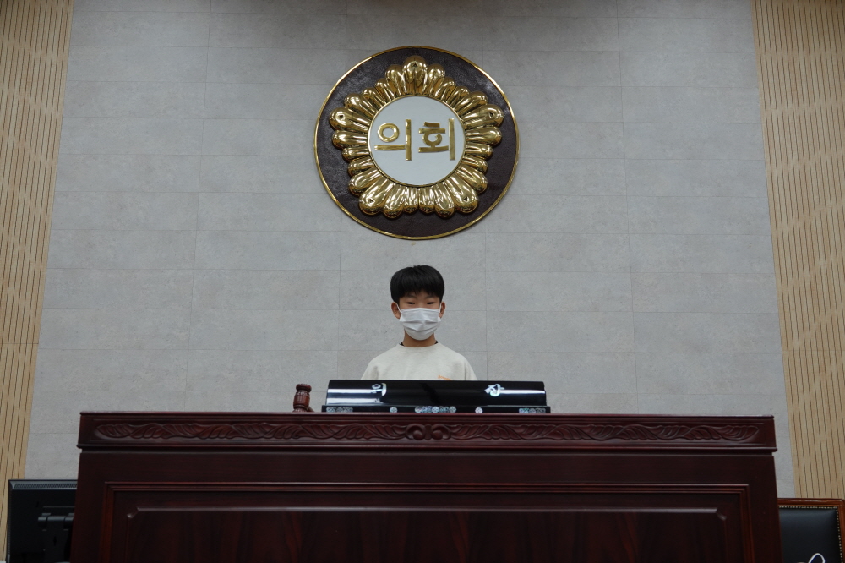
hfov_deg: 51.9
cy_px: 282
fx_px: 868
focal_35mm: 37
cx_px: 422
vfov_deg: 35.9
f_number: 3.2
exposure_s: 1/40
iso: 125
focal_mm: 13.7
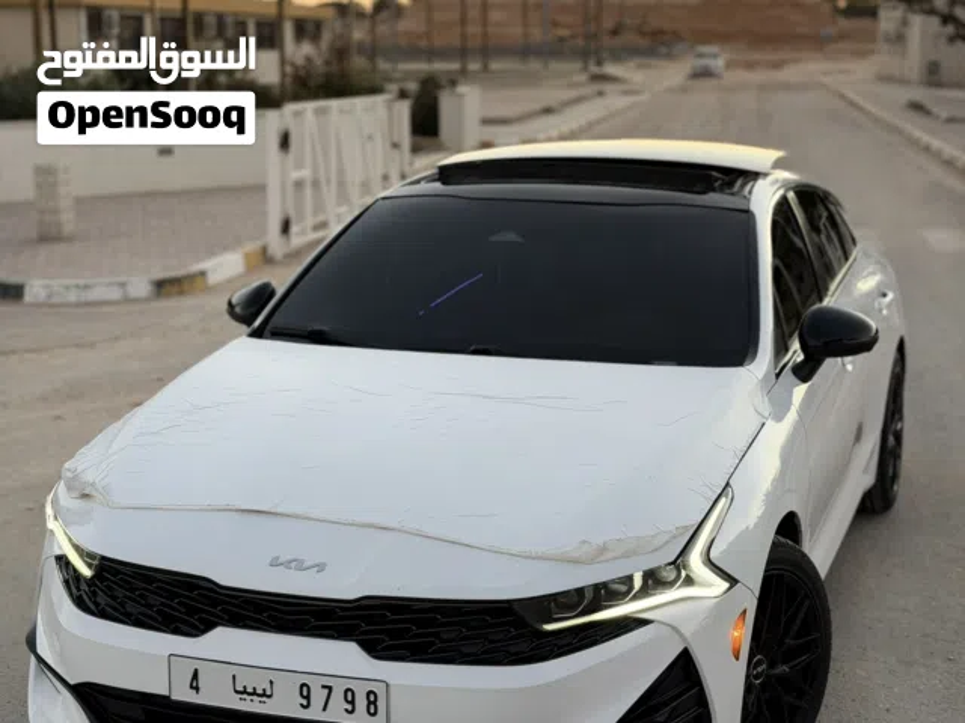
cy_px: 362
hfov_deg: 39.7
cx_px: 482
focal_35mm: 48
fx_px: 1338
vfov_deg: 30.3
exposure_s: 1/331
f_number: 1.78
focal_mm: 6.76
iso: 250
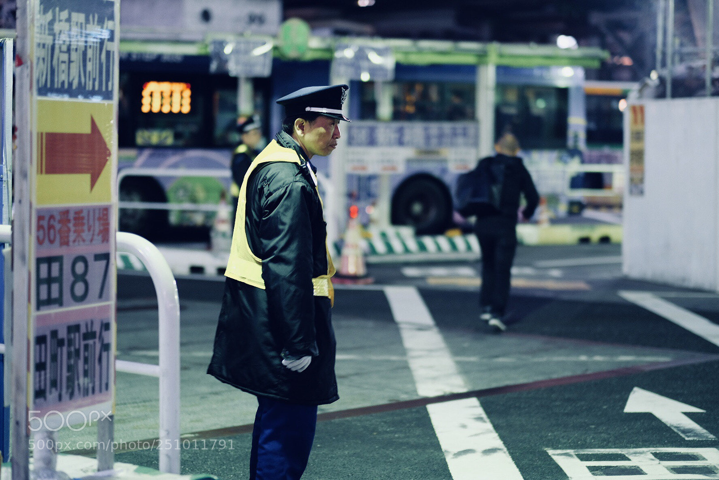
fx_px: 1678
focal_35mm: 84
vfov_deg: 16.3
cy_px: 240
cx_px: 360
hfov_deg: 24.2
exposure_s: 1/60
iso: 500
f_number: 1.2
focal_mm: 56
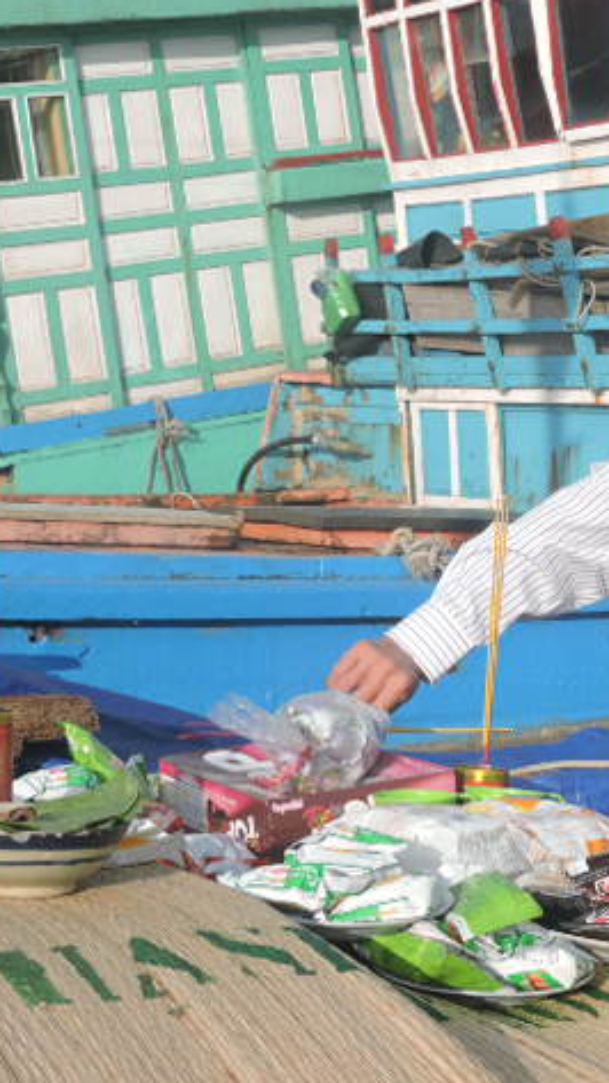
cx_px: 559
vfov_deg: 26.2
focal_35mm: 81
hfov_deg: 14.7
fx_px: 2326
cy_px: 538
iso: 100
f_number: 4
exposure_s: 1/800
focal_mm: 9.9
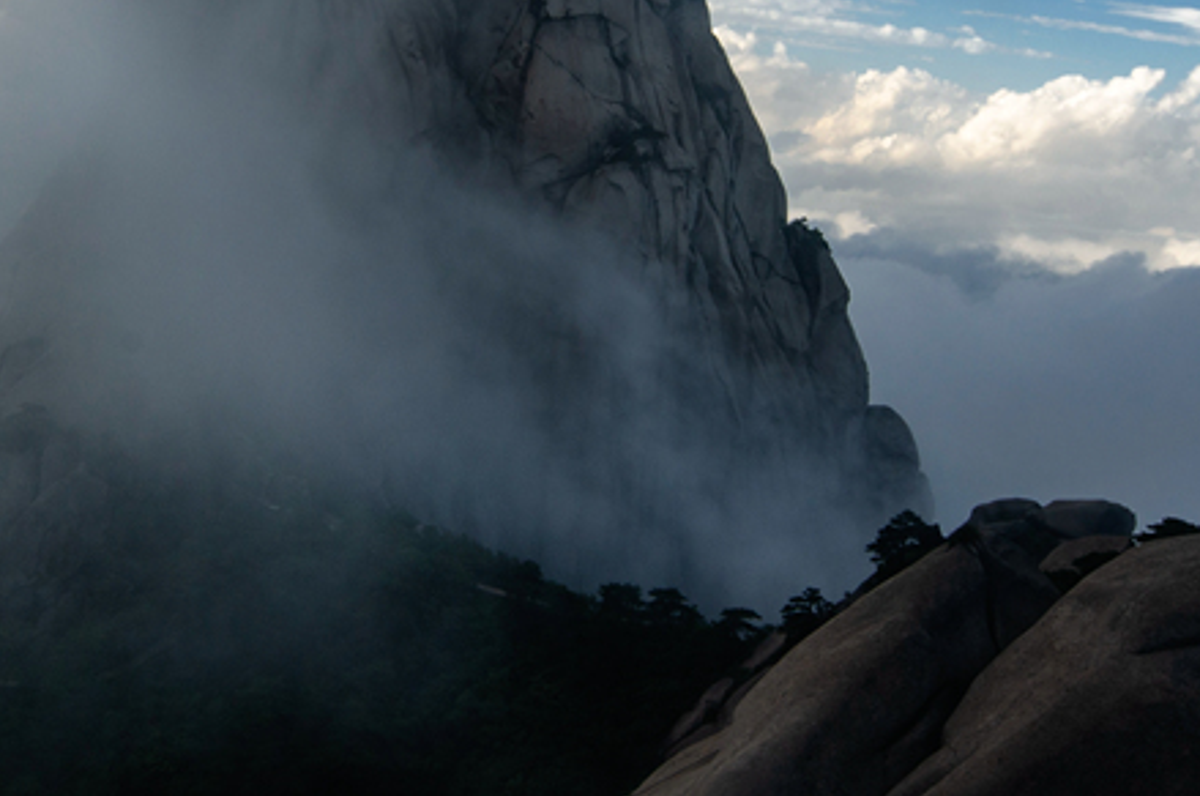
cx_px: 429
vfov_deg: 30.9
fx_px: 1397
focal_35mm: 42
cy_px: 148
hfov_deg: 46.0
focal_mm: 12
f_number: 13
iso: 100
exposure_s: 1/60
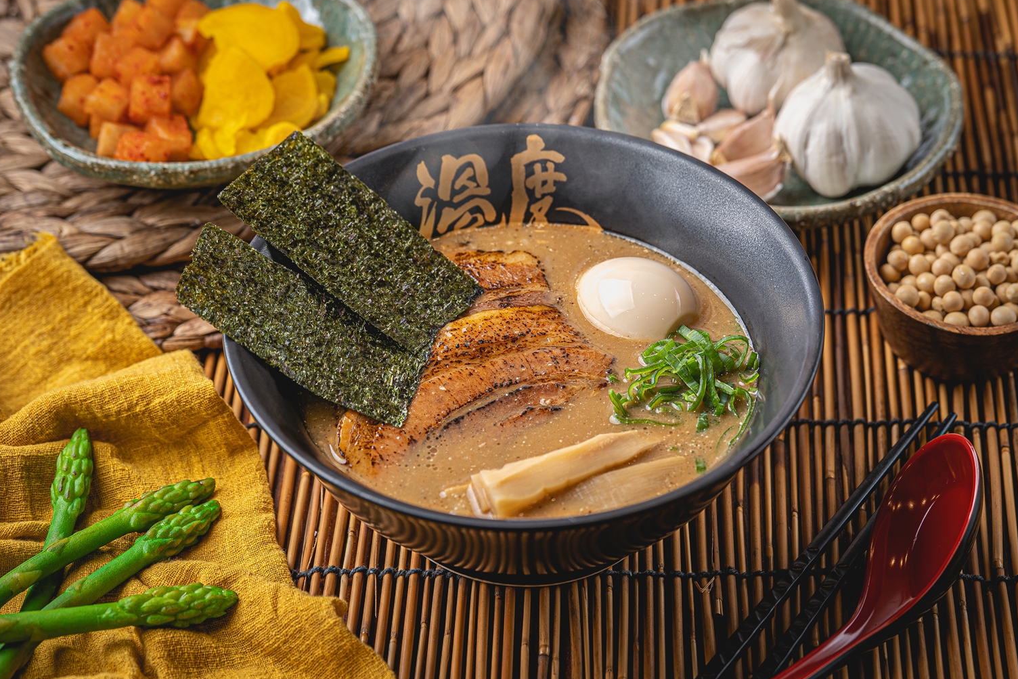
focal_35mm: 100
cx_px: 525
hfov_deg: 20.4
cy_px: 340
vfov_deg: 13.7
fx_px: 2828
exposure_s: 1/125
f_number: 5.6
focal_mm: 94
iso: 100
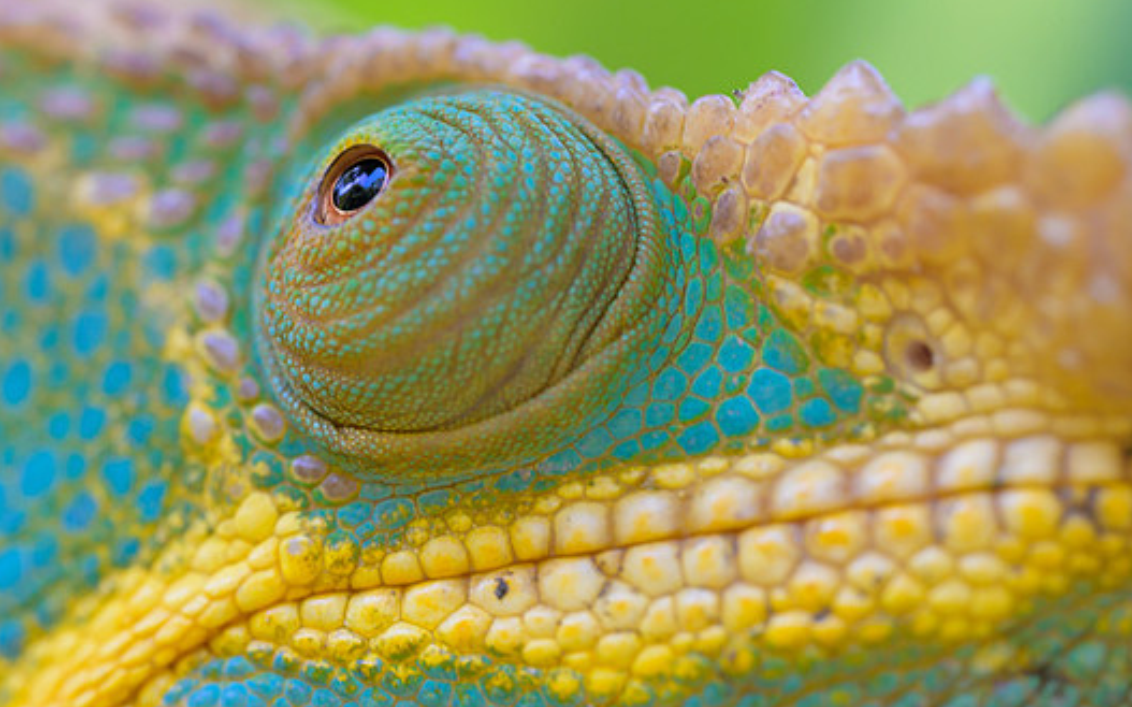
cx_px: 497
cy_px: 189
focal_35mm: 161
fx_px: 4965
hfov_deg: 13.0
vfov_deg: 8.1
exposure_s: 1/125
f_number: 7.1
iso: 800
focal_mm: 105
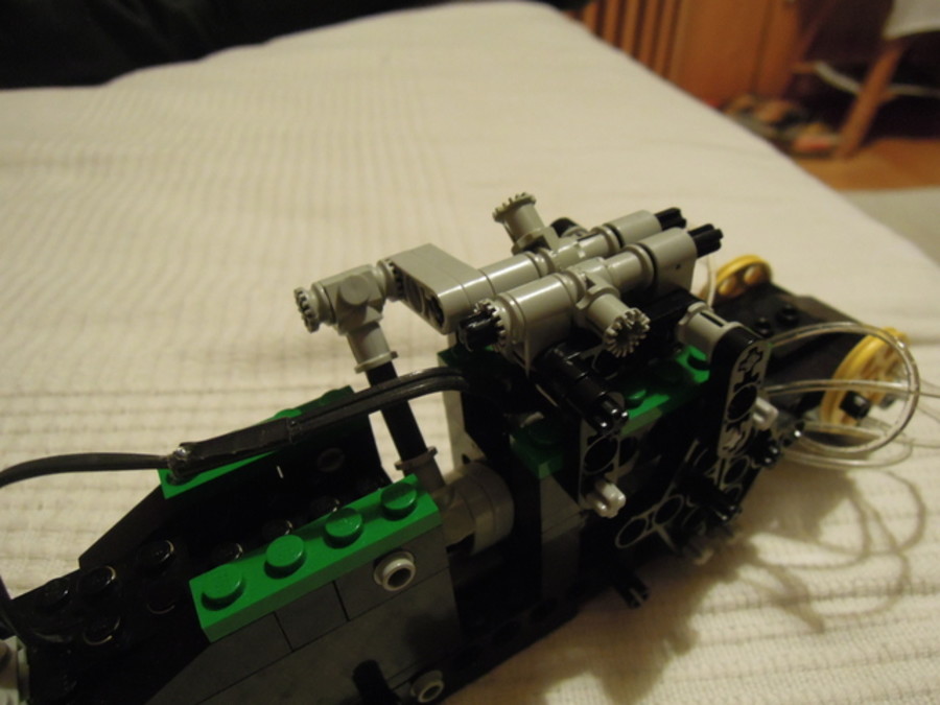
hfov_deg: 71.6
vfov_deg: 56.8
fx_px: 652
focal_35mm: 24
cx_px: 470
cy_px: 352
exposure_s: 1/15
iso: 800
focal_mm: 4.3
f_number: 2.8
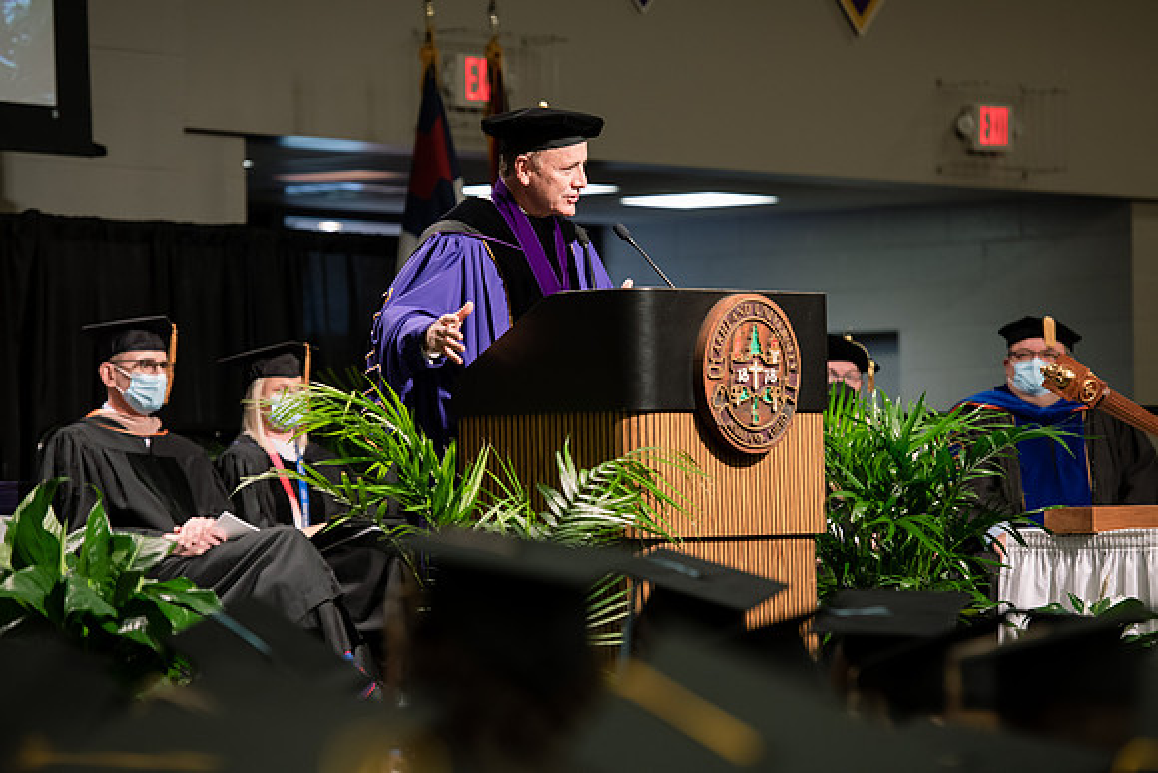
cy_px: 386
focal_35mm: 160
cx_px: 579
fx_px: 5148
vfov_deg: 8.6
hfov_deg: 12.8
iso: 1000
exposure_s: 1/200
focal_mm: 160
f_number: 4
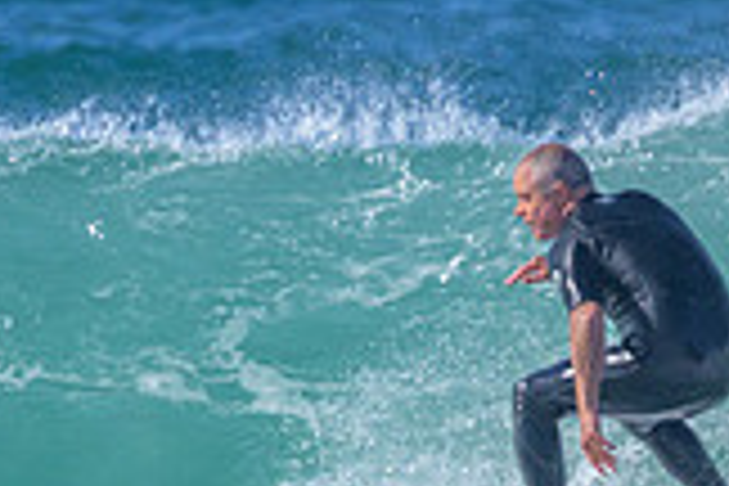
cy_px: 569
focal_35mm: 2864
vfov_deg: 0.5
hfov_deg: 0.7
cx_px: 54
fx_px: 57991
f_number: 11
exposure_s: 1/2000
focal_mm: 800
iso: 1400
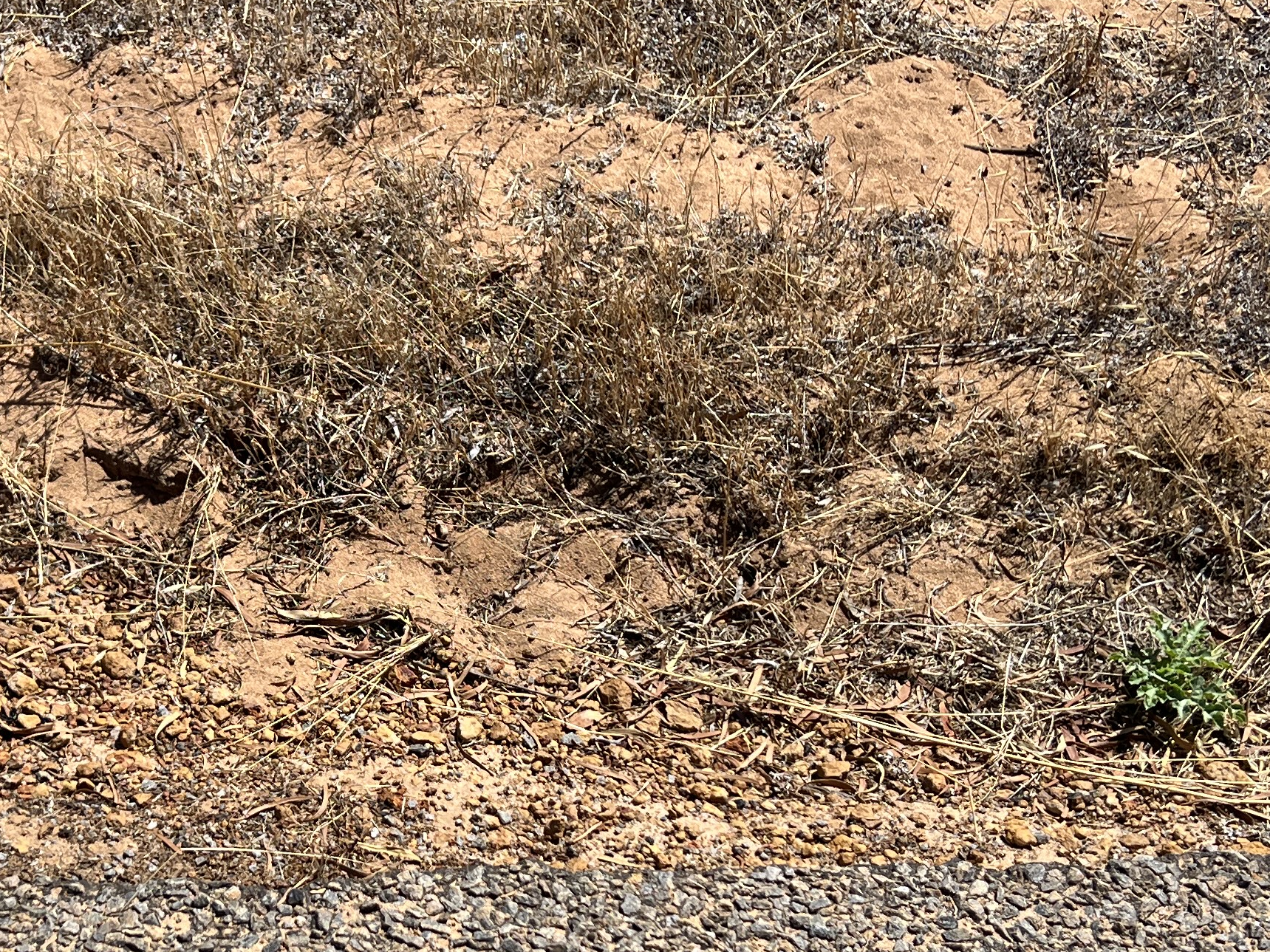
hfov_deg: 31.2
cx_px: 340
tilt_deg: -47.8
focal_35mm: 61
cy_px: 730
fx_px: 2238
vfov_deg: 23.7
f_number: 1.5
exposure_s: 1/5319
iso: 50
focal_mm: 5.7
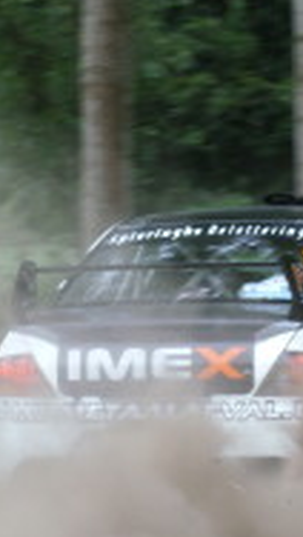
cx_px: 120
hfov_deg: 6.1
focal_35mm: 200
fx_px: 2852
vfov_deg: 10.7
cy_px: 396
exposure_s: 1/80
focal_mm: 40
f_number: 5.6
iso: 250
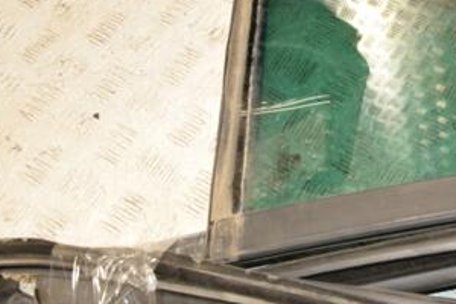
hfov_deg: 30.8
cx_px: 385
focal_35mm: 63
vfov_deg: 21.6
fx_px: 798
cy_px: 135
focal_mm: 21
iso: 800
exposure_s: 1/200
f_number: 5.6
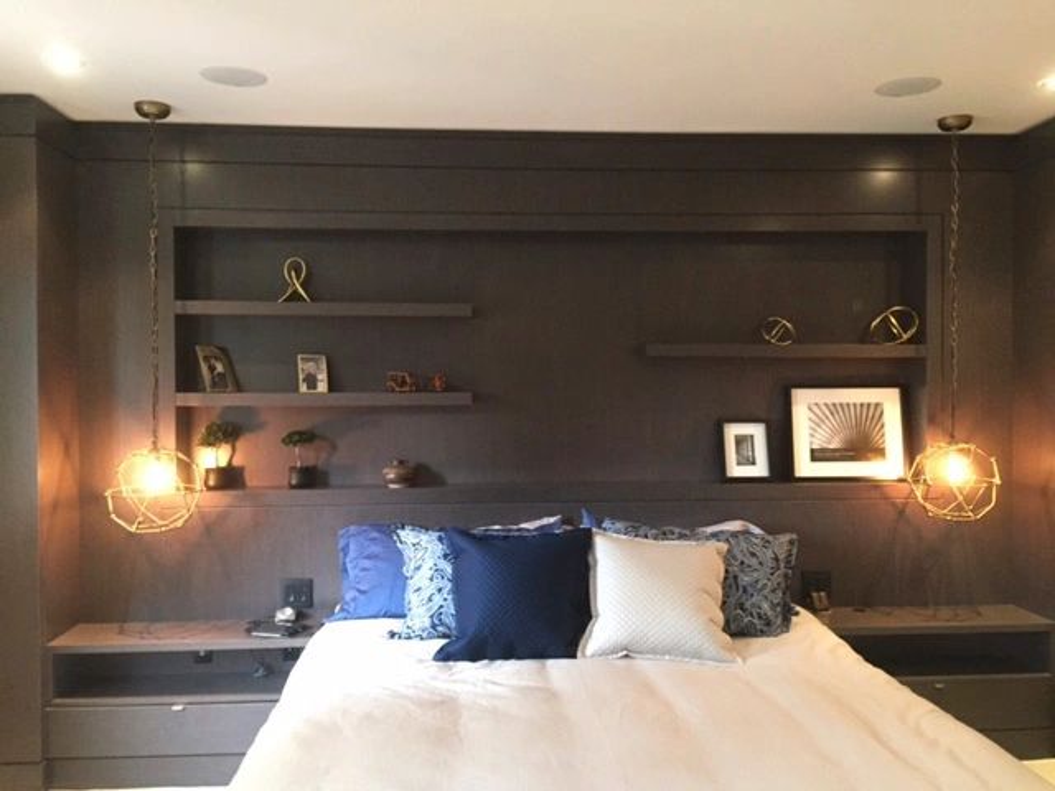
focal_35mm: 29
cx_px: 528
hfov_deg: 61.7
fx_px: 884
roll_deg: -0.3
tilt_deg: +0.1
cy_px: 396
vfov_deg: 48.2
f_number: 2.2
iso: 320
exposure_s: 1/15
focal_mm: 4.15
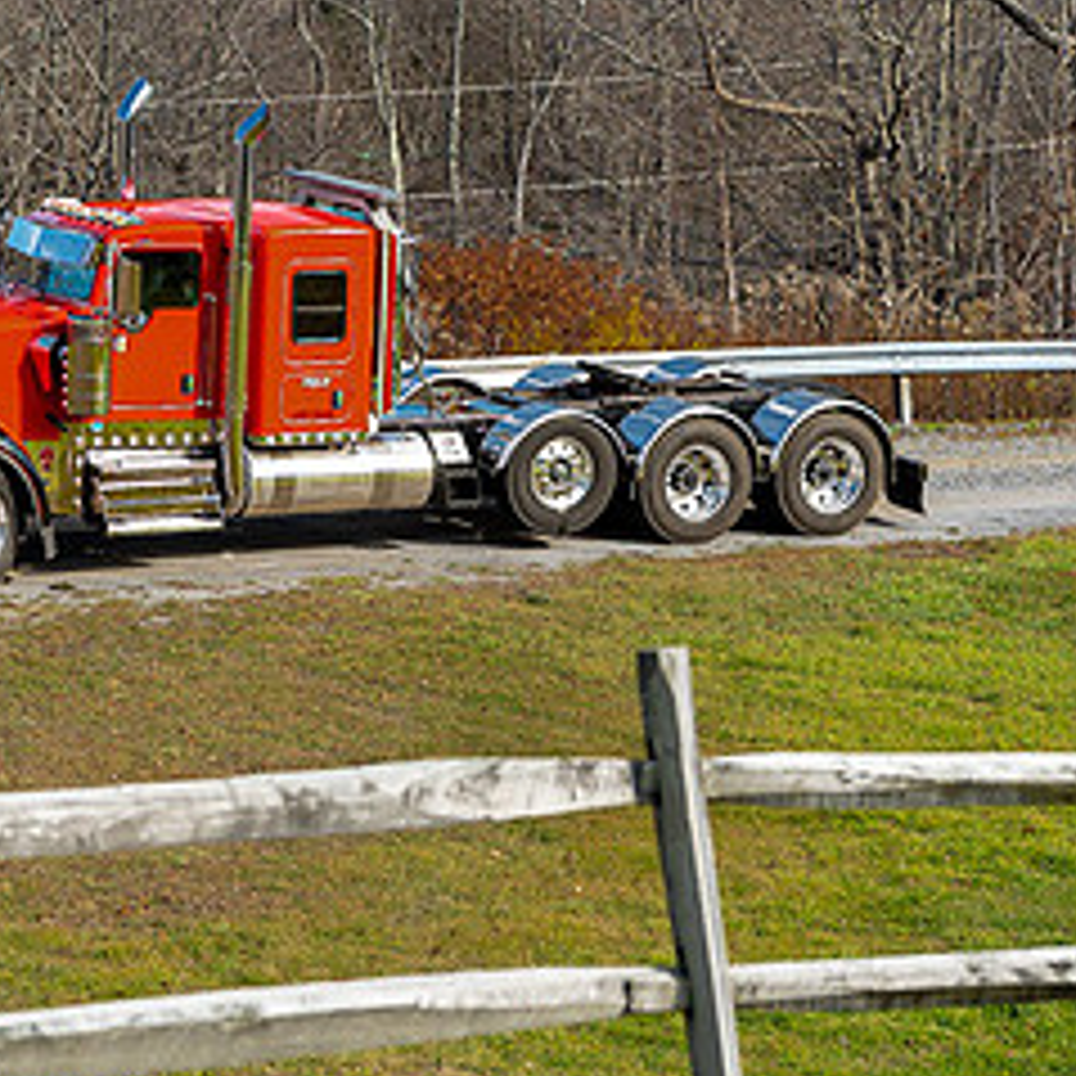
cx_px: 378
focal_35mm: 132
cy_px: 281
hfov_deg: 13.2
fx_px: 4642
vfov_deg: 13.2
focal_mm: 64
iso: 100
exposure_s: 1/160
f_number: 3.5
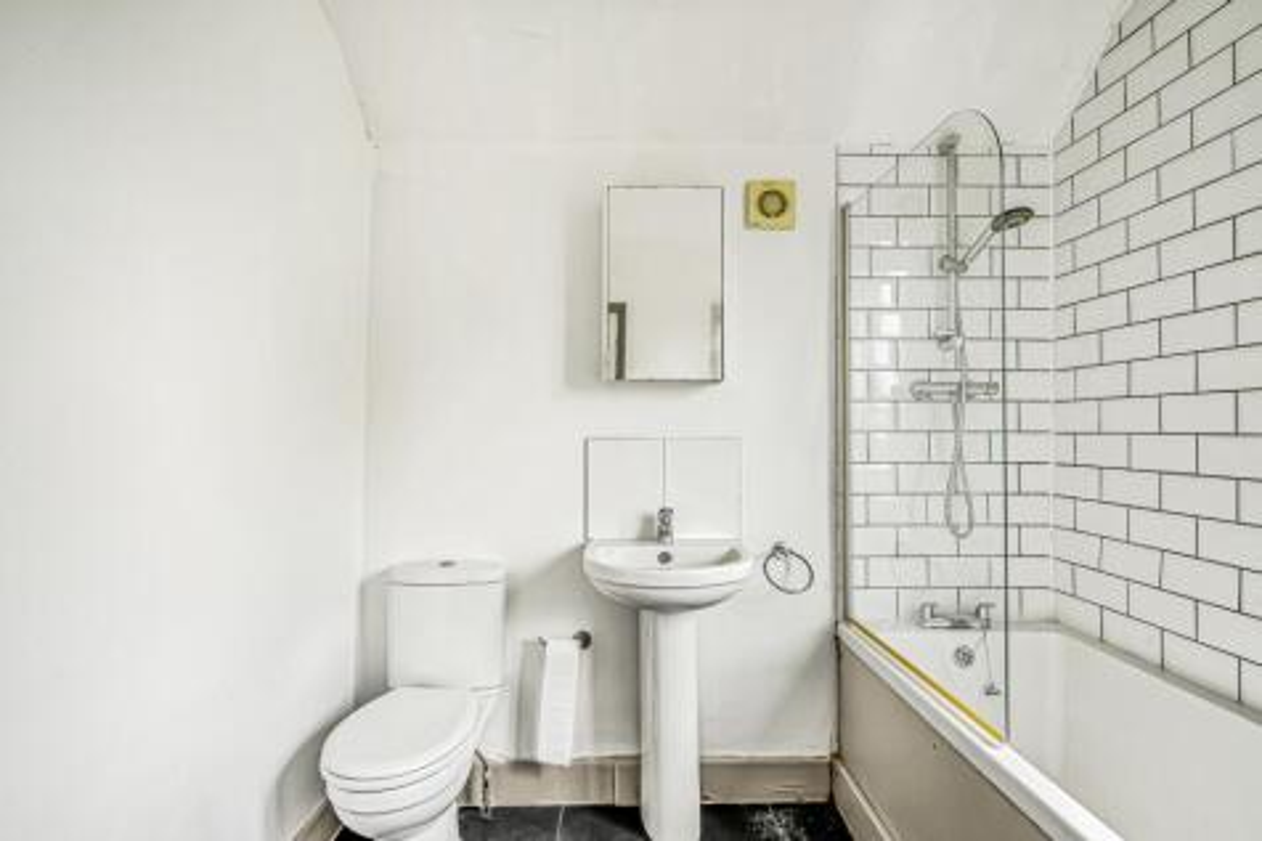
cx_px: 631
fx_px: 561
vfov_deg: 73.7
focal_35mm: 16
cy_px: 420
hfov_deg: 96.8
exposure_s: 1/50
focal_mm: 16
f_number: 11
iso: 100
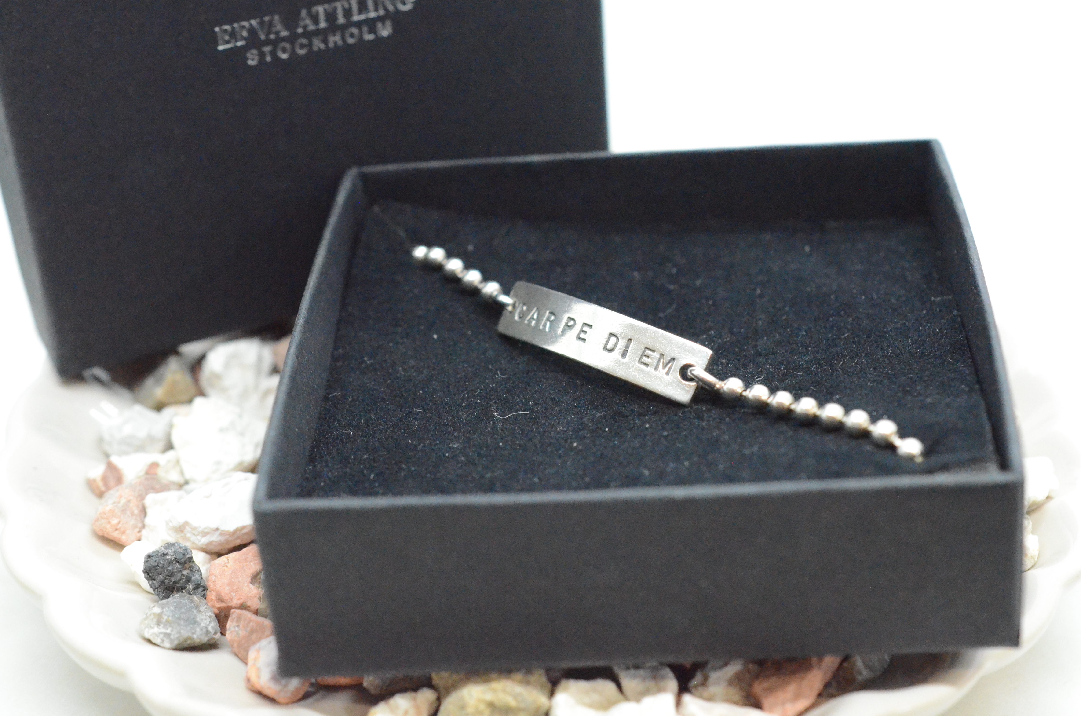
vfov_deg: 21.1
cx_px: 575
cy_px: 345
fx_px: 1918
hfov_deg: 31.5
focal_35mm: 64
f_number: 6.3
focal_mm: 40
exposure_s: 1/800
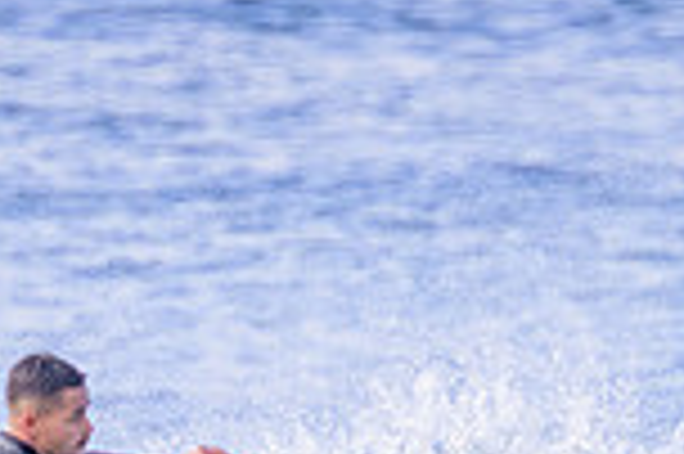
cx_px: 351
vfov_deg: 0.4
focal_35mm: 3060
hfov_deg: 0.7
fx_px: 58077
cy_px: 843
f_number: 11
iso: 4500
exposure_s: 1/2000
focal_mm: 800
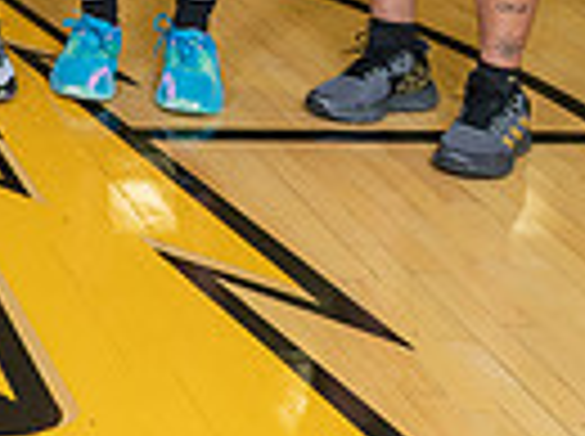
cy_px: -501
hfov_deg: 14.3
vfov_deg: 11.2
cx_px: -574
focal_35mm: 116
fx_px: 1957
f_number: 7.1
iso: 250
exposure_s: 1/50
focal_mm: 24
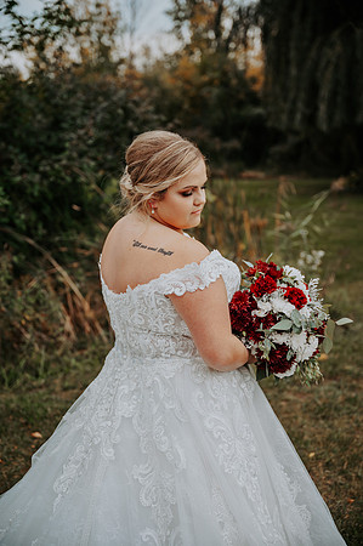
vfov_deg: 38.2
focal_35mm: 52
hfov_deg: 25.9
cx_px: 182
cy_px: 273
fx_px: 788
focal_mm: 52
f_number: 2.8
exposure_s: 1/1000
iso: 200
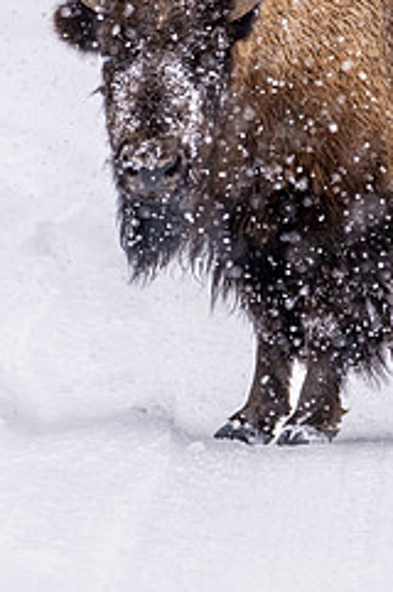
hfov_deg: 0.9
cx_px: 28
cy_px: -2
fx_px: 23925
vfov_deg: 1.4
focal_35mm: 1457
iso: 800
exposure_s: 1/400
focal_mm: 400
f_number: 9
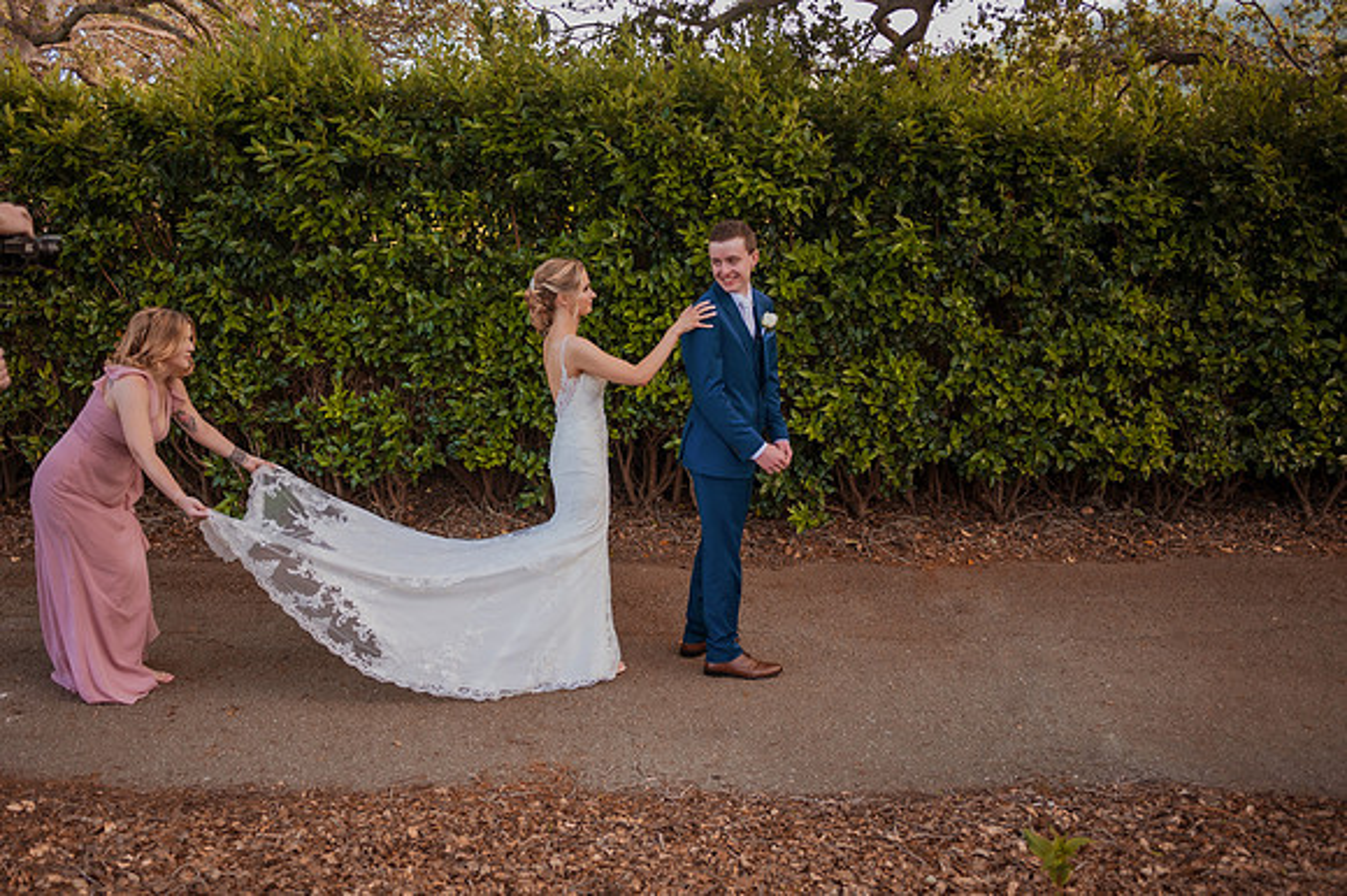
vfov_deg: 44.2
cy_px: 471
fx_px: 1103
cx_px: 638
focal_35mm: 30
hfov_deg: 62.8
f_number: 2.8
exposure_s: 1/640
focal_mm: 28
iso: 500
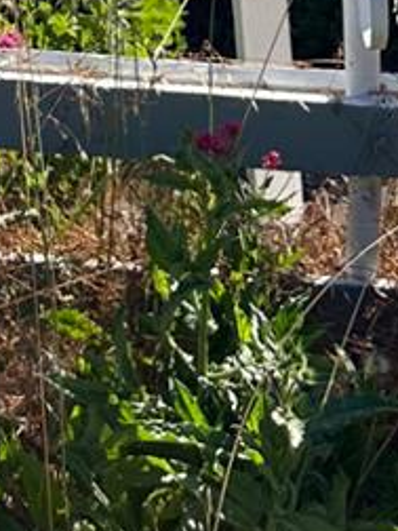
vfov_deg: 12.2
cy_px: -542
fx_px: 2192
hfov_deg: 9.8
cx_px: -359
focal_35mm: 143
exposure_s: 1/4184
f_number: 1.78
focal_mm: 6.86
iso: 80
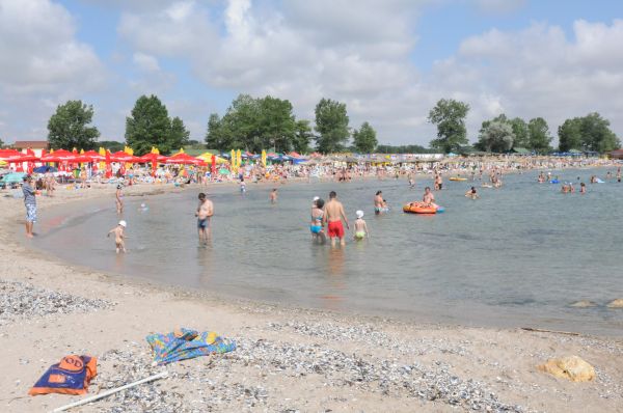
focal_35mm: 36
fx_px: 622
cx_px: 312
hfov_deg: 53.2
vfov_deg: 36.8
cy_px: 206
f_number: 18
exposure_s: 1/1250
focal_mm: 24
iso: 2500
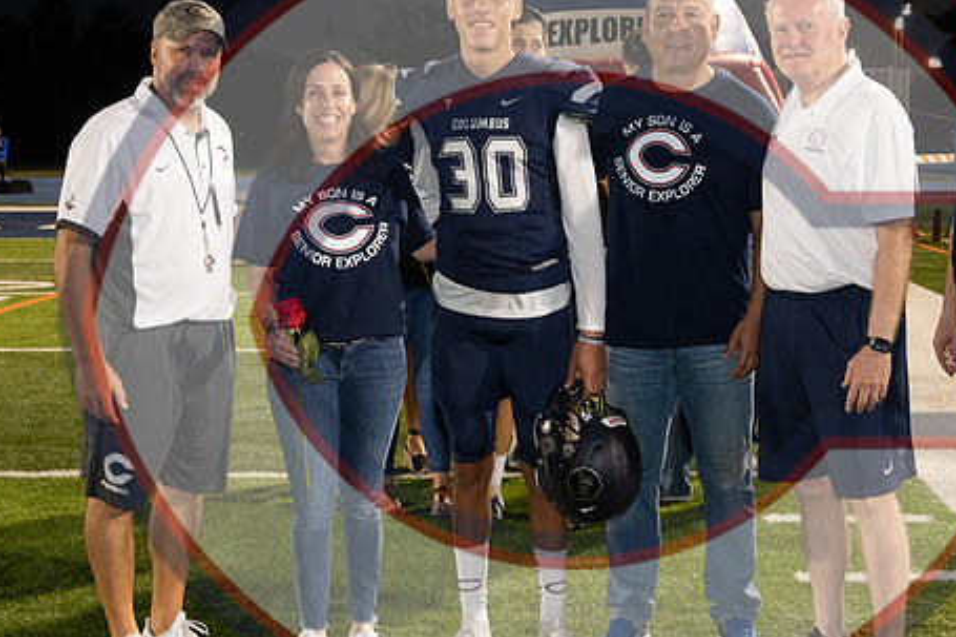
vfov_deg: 20.0
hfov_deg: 29.6
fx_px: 1805
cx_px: 536
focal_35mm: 68
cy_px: 320
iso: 1800
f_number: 7.1
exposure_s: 1/60
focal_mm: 40
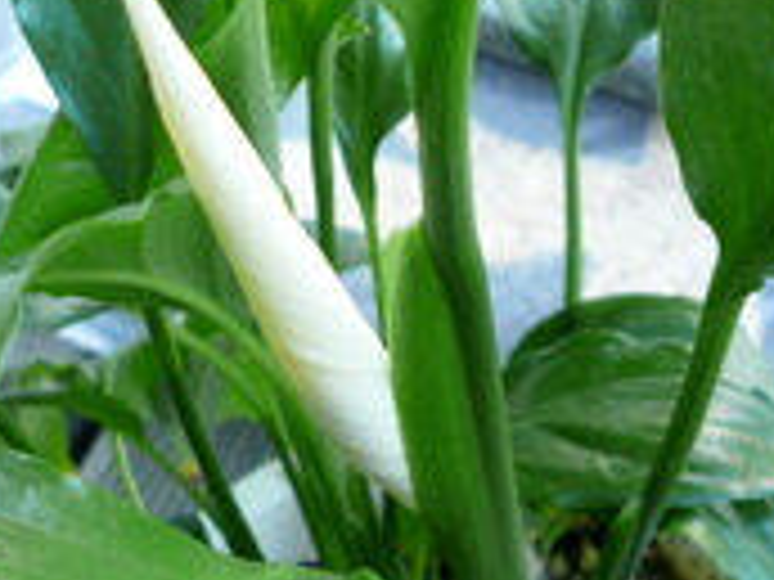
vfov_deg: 23.6
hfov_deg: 31.1
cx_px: 288
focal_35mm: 62
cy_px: 214
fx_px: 1386
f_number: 2.8
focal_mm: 4.6
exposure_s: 1/15
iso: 160
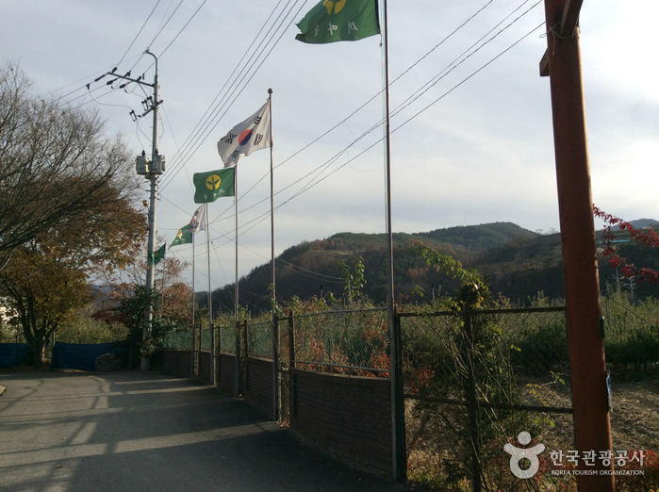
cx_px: 330
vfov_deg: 42.8
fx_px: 627
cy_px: 246
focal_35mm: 33
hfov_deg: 55.4
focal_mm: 3.3
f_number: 2.4
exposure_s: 1/1271
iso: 32
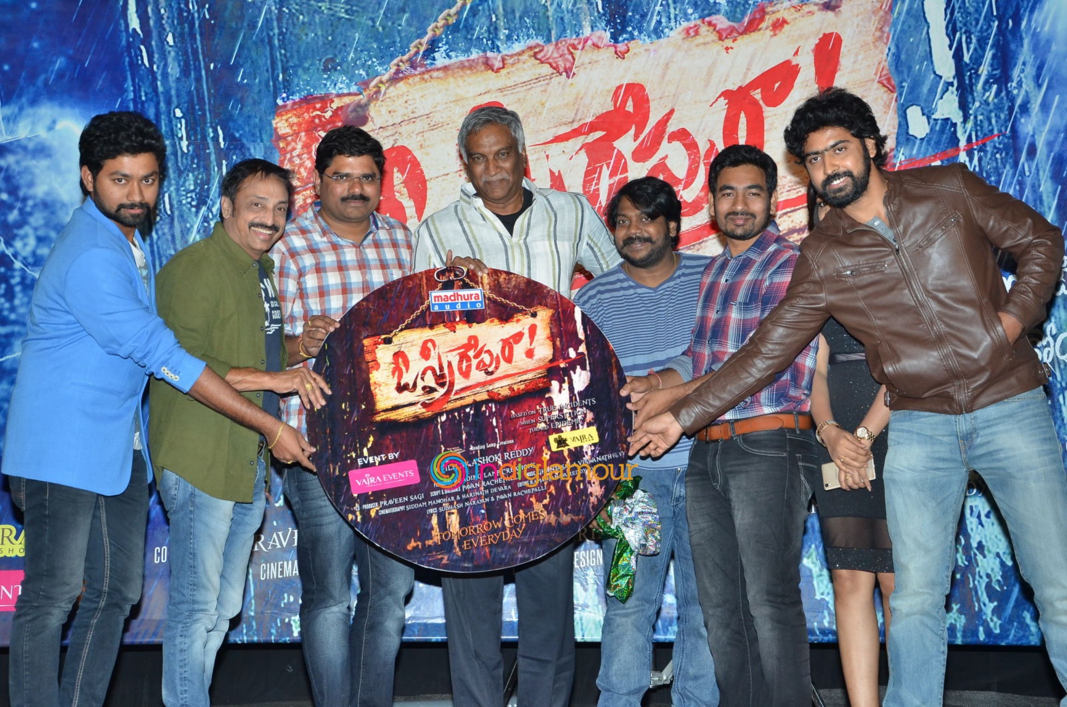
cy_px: 354
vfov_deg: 18.8
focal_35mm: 72
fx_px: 2130
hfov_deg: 28.1
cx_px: 534
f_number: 5.6
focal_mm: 48
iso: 800
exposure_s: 1/125
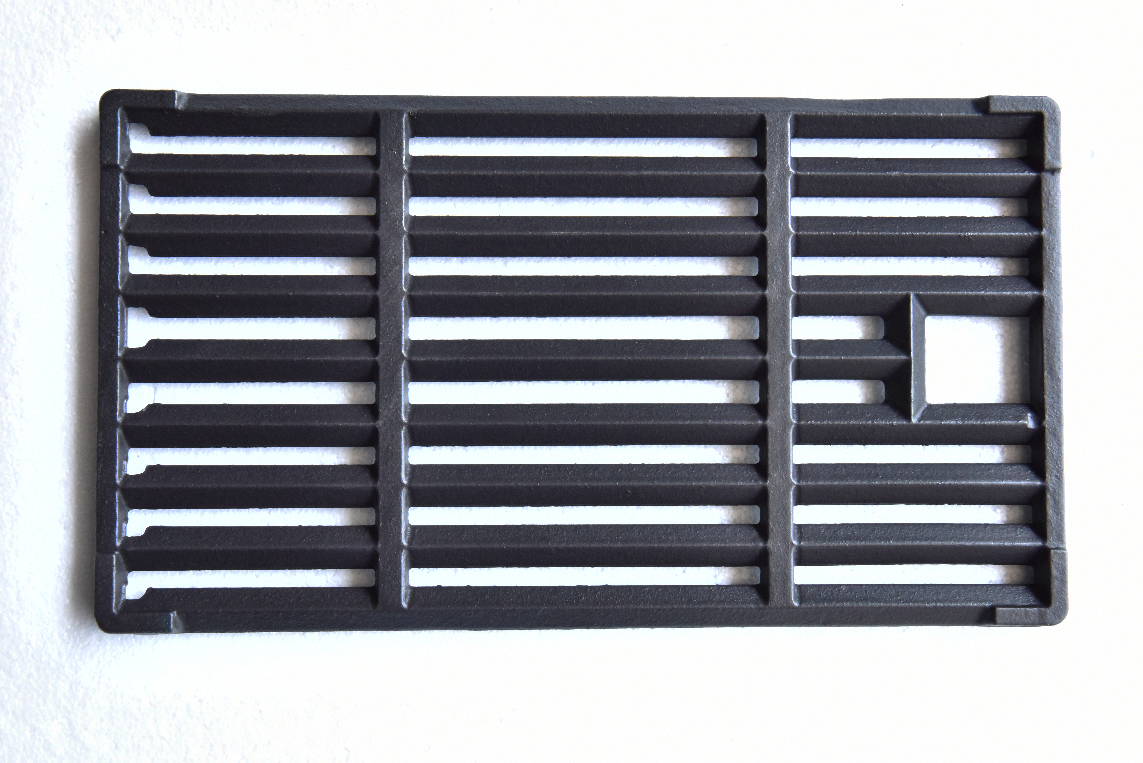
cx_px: 572
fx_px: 1270
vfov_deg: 33.4
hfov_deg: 48.4
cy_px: 382
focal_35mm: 40
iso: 10000
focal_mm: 40
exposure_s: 1/640
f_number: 13
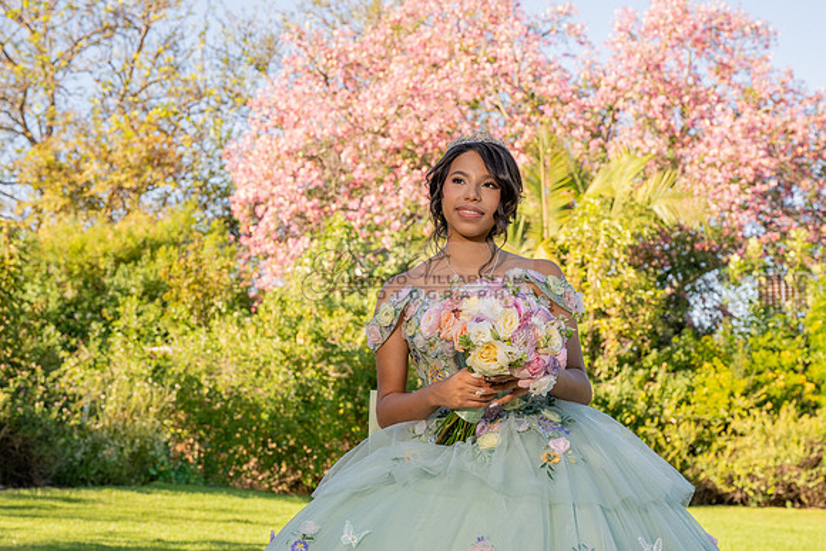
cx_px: 430
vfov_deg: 19.3
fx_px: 1622
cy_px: 276
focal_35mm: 71
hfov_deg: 28.6
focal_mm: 66
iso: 200
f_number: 7.1
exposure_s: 1/200
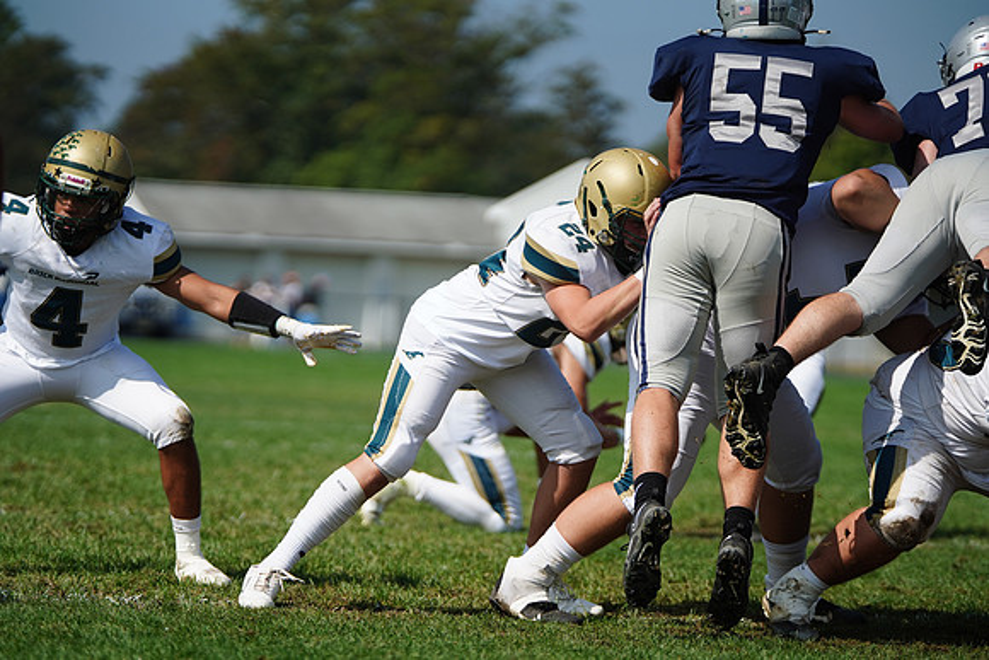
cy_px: 330
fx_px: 5743
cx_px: 494
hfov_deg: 9.8
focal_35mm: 209
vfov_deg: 6.6
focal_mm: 209
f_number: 2.8
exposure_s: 1/8000
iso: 400
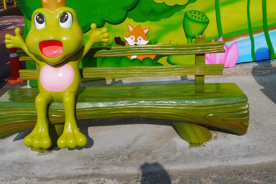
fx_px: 330
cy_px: 46
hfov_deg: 45.2
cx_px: 111
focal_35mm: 43
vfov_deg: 30.7
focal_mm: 14
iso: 160
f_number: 9
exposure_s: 1/500
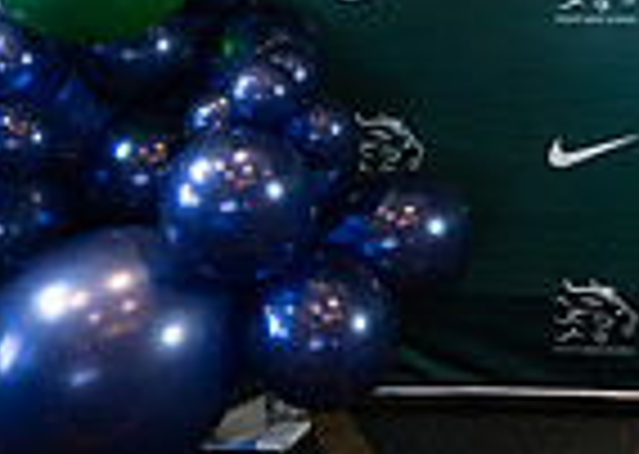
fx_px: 1867
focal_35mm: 103
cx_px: 986
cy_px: -193
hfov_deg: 17.3
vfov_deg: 13.2
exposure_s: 1/500
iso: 6400
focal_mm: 24
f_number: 2.8
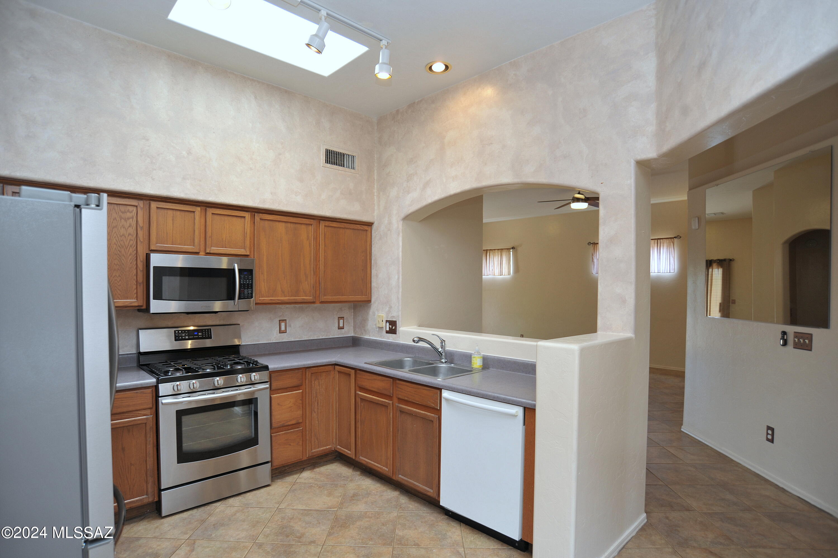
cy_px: 279
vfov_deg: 67.3
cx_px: 419
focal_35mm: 18
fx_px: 419
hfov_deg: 90.0
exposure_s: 1/30
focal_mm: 18
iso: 200
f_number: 5
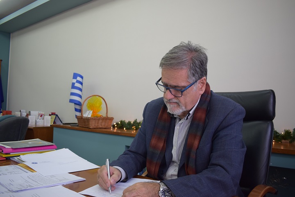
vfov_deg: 43.7
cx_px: 148
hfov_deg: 61.9
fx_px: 246
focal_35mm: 30
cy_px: 98
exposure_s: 1/60
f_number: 3.8
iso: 500
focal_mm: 20
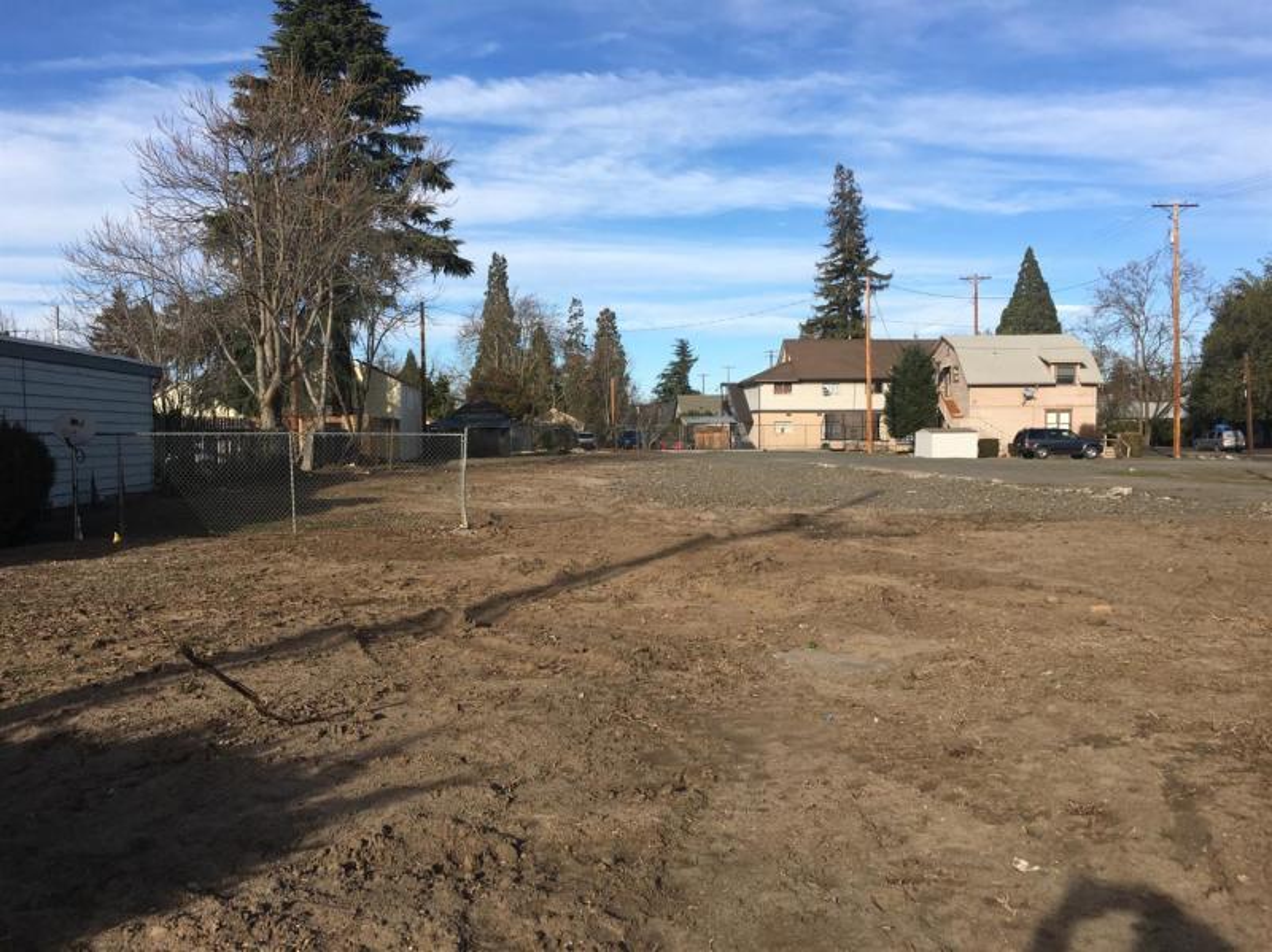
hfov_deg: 61.7
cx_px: 636
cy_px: 476
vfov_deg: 48.2
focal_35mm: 29
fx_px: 1065
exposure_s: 1/1709
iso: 25
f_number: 2.2
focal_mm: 4.15
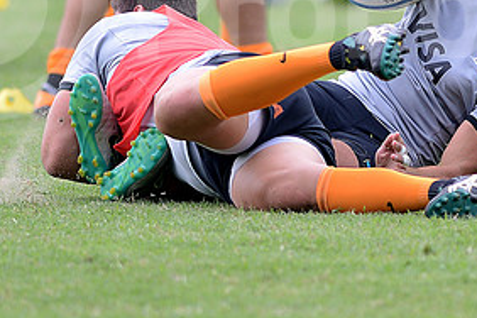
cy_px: 1
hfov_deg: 3.3
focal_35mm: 616
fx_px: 8161
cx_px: 274
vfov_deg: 2.2
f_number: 2.8
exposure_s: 1/800
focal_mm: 300
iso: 200
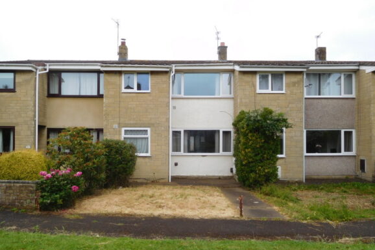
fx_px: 281
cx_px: 184
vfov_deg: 47.8
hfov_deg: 67.4
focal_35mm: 27
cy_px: 141
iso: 125
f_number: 3.4
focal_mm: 4.5
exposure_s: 1/500
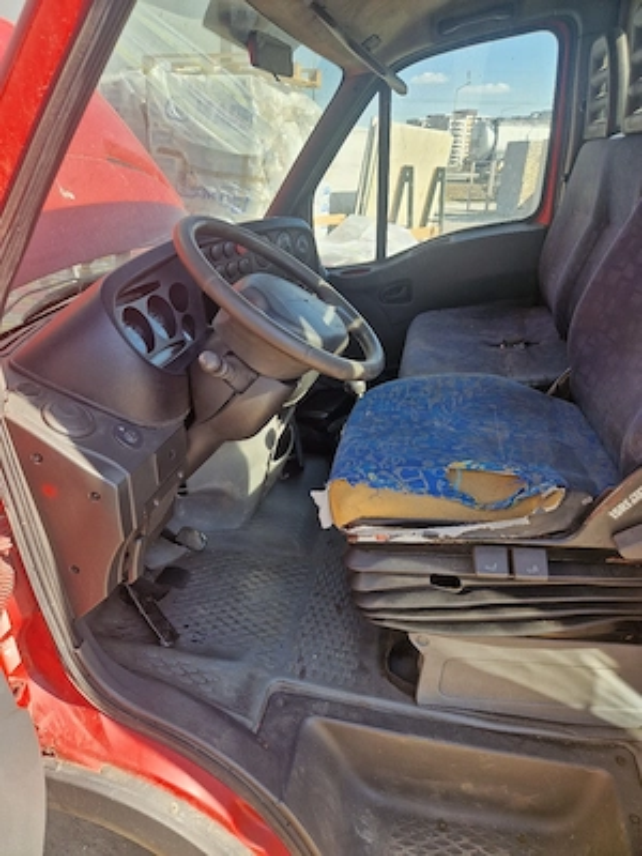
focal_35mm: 23
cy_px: 428
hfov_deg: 58.9
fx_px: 569
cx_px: 321
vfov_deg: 73.9
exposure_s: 1/417
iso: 50
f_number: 1.8
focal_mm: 5.4
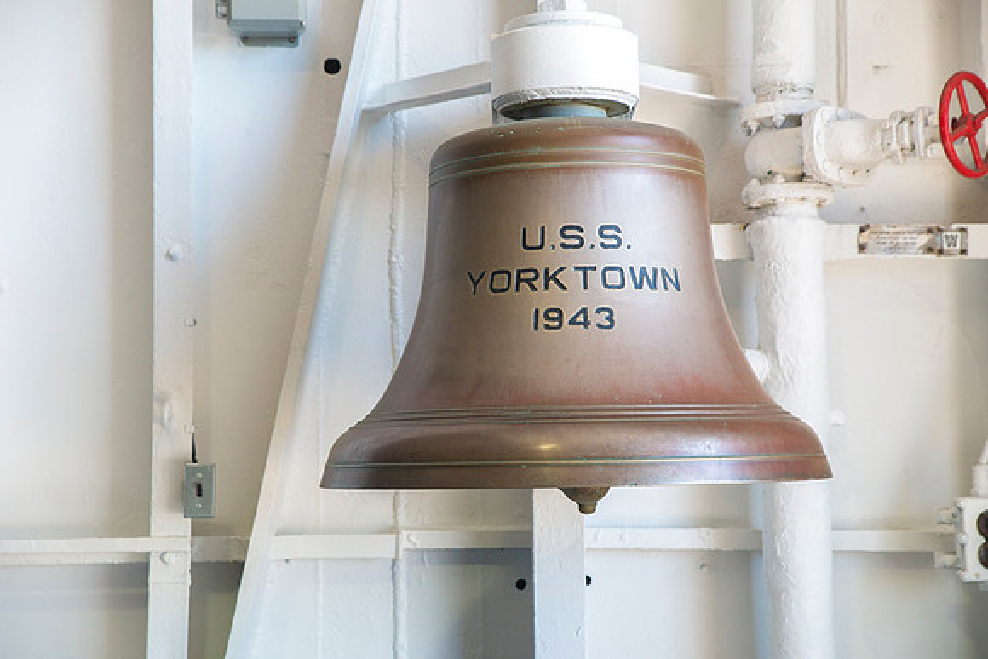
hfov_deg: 31.0
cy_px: 330
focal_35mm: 65
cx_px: 494
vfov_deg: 20.9
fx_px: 1784
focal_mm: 65
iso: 1000
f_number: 5
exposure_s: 1/400
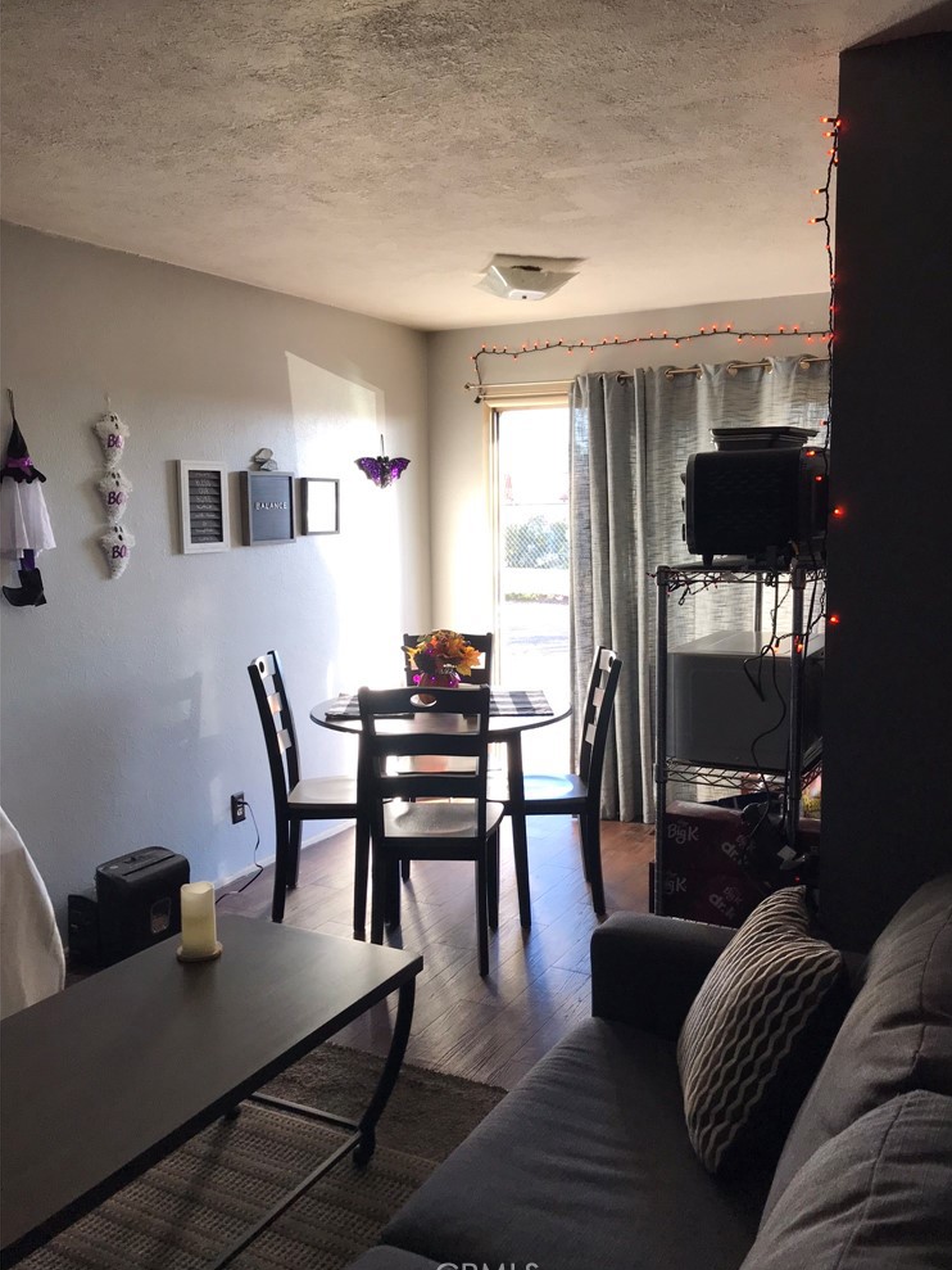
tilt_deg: -5.5
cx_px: 491
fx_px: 1063
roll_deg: +1.2
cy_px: 636
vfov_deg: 61.7
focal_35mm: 29
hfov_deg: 48.2
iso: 40
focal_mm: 3.99
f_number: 1.8
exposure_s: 1/120
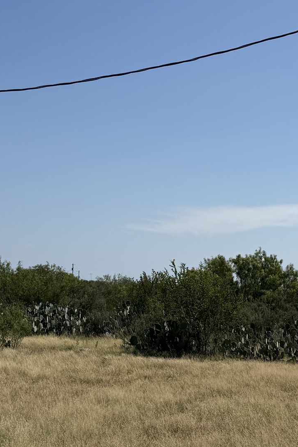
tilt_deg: +3.7
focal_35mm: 71
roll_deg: -2.1
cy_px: 258
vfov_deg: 28.4
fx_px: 882
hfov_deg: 19.2
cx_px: 184
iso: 80
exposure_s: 1/10309
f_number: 1.78
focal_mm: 6.76
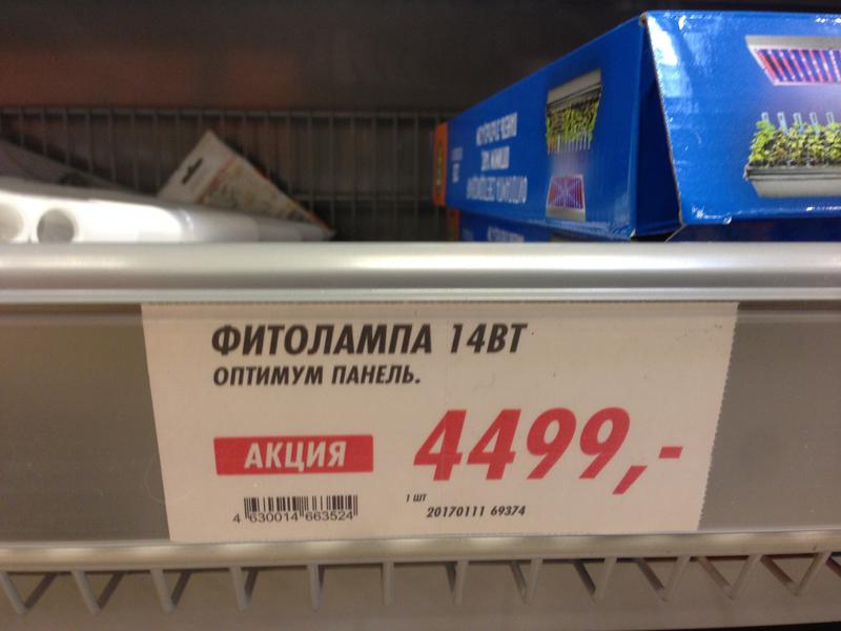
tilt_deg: -10.2
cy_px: 316
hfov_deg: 55.4
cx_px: 420
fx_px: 802
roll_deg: -2.3
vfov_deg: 42.9
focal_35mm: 33
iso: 125
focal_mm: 4.12
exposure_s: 1/20
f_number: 2.4
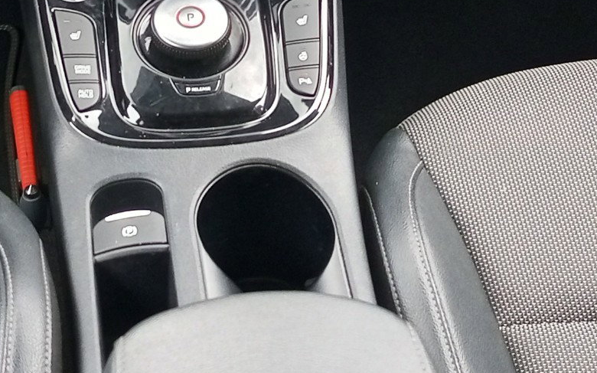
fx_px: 1415
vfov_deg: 14.7
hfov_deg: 23.2
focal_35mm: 87
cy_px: -35
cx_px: 67
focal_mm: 4.69
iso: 323
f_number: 1.79
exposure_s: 1/100
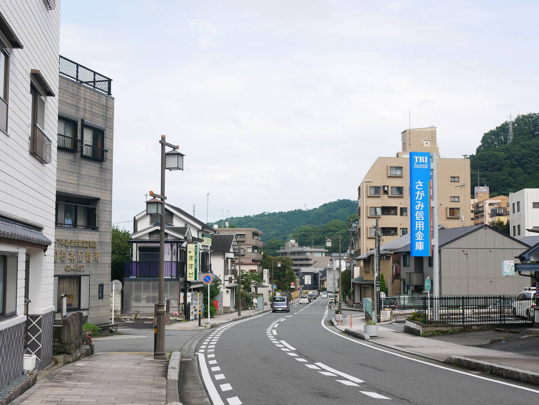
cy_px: 202
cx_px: 270
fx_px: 779
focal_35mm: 50
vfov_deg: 29.1
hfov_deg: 38.2
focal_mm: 25
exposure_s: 1/640
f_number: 4.5
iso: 200
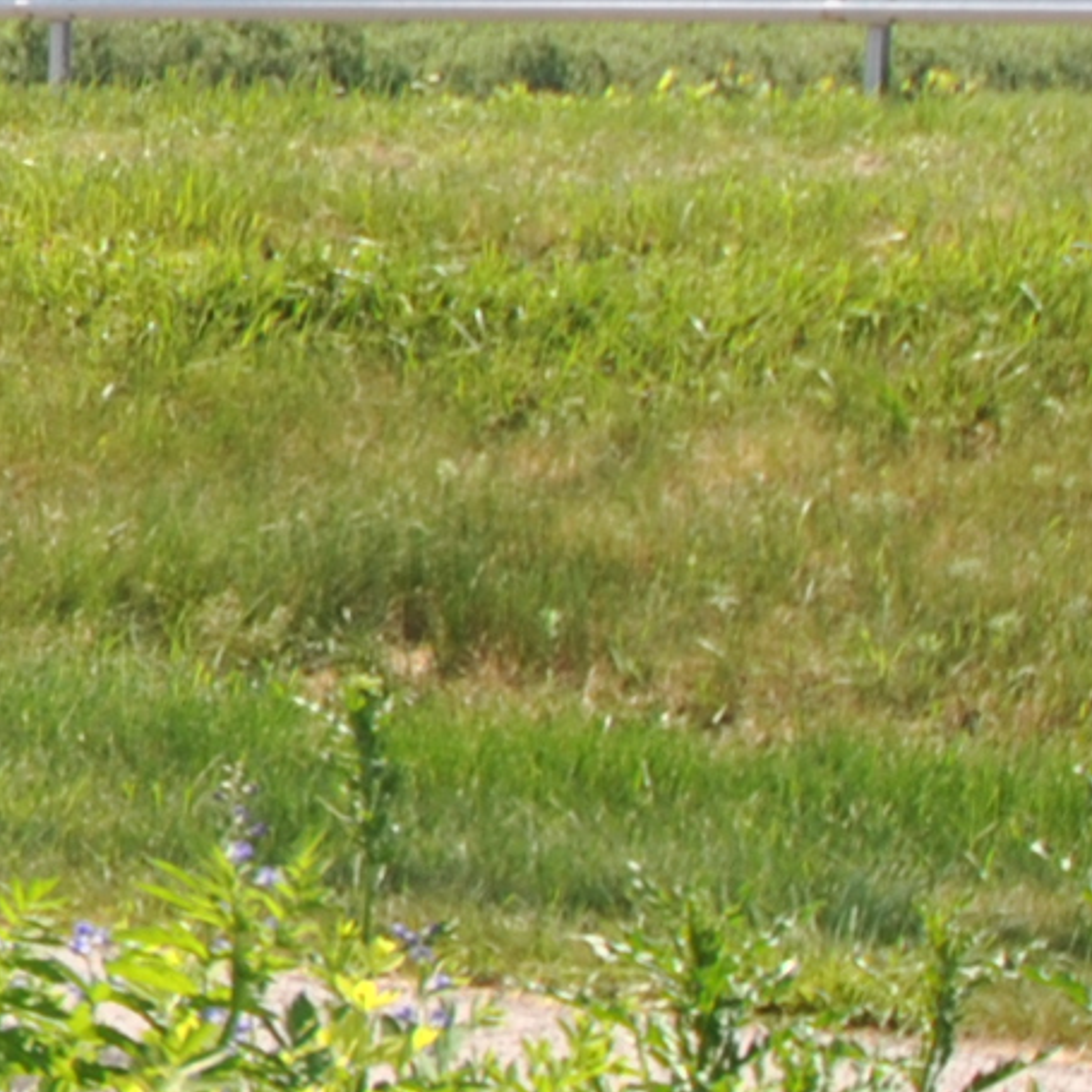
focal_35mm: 195
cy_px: -223
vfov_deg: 8.9
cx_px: -2194
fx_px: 6960
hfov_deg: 7.8
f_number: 6.3
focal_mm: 24
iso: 100
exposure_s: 1/160
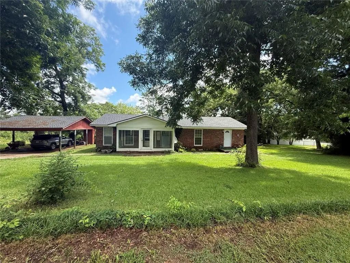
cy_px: 132
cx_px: 175
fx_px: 142
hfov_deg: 102.1
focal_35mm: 14
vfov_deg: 85.7
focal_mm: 2.22
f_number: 2.2
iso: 64
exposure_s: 1/672
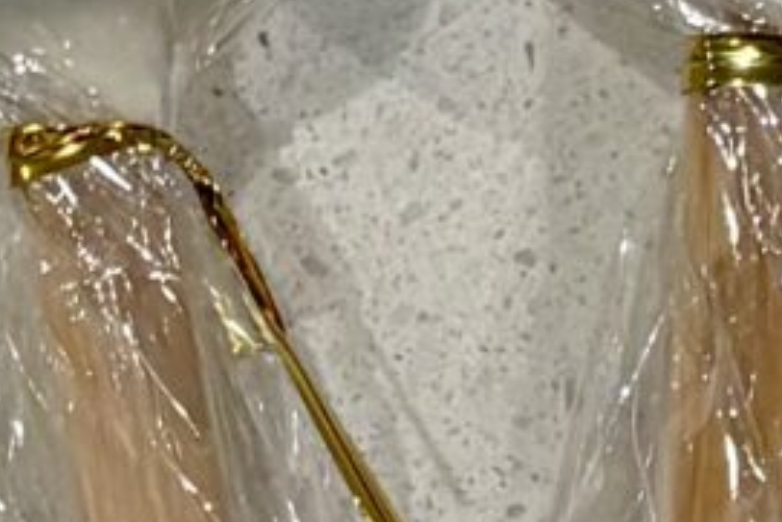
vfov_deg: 12.9
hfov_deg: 19.5
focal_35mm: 102
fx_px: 2217
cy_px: -202
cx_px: 762
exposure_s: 1/120
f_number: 1.6
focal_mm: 5.96
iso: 125
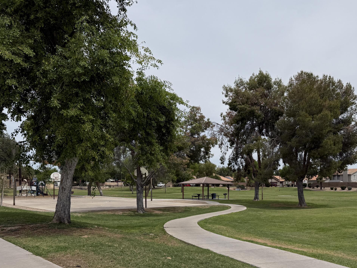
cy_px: 190
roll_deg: -0.4
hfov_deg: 48.2
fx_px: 392
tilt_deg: +0.0
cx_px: 238
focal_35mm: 38
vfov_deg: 37.1
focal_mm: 6.76
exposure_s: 1/8130
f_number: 1.78
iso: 80
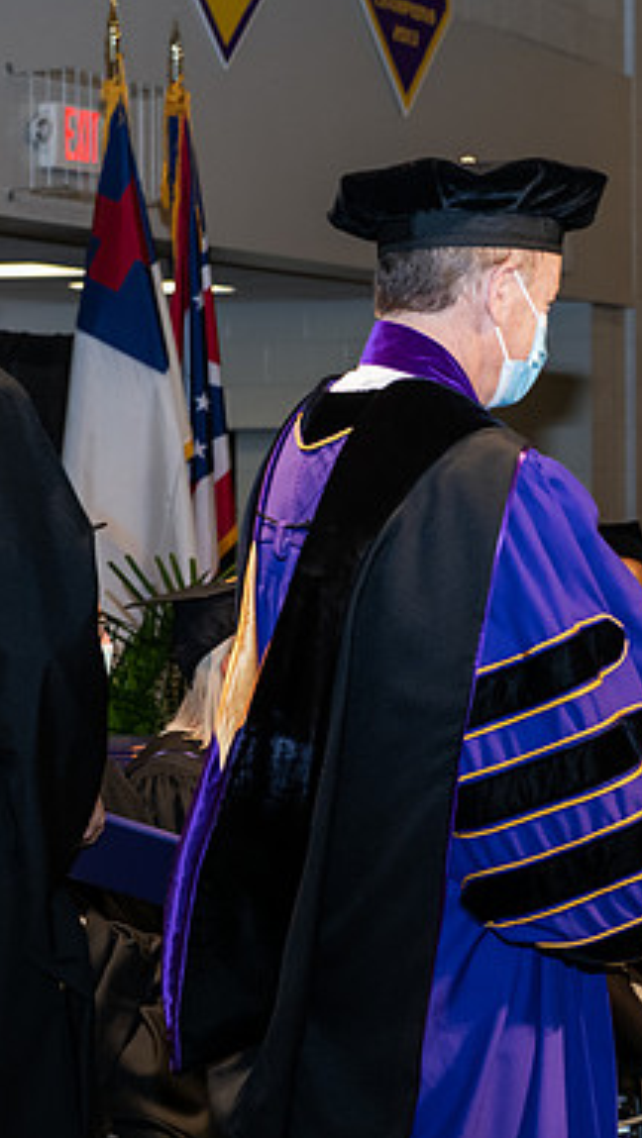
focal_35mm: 111
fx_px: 3353
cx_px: 690
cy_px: 569
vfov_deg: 19.3
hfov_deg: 10.8
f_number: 6.3
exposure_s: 1/200
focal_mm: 70
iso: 1600
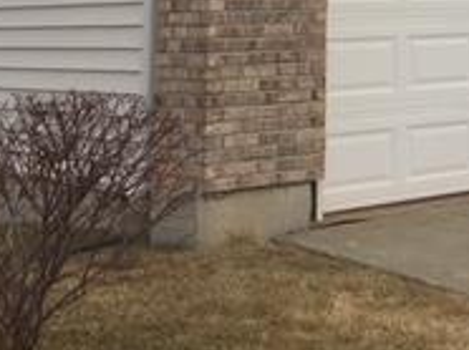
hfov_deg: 17.9
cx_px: 668
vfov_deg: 13.9
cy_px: -169
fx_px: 1353
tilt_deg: +8.4
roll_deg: +0.2
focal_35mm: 100
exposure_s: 1/2198
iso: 25
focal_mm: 4.15
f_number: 2.2
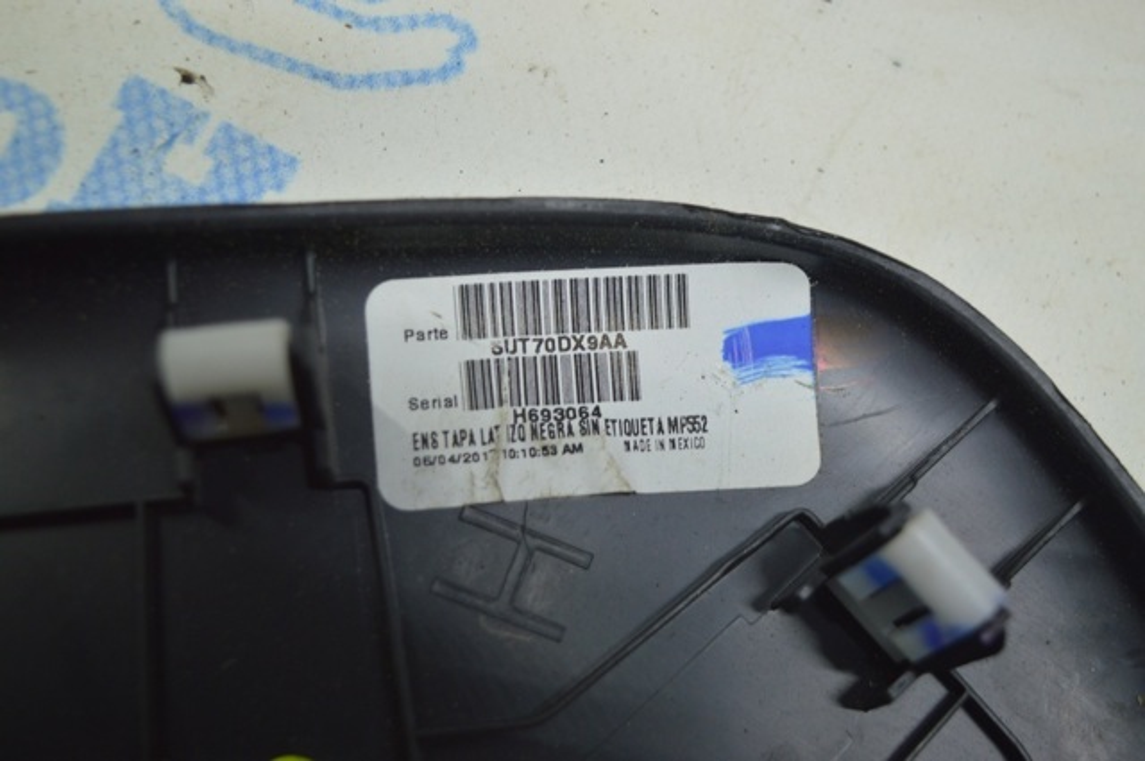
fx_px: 1668
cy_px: 380
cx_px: 572
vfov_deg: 25.7
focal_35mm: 52
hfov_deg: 37.9
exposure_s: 1/40
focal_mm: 35
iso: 400
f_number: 4.5
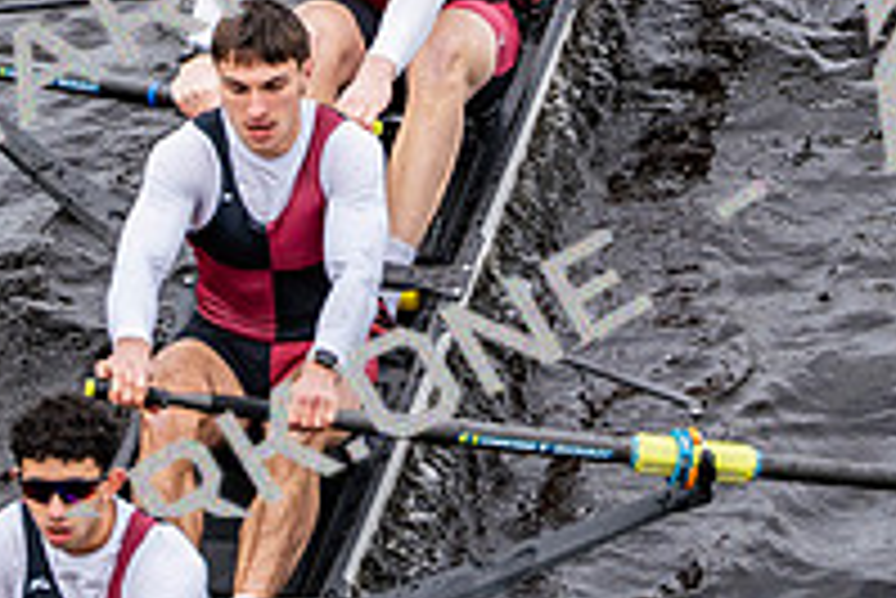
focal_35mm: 582
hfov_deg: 3.5
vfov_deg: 2.4
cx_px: 477
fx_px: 14495
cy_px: -254
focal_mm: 200
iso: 320
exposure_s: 1/2000
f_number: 2.8
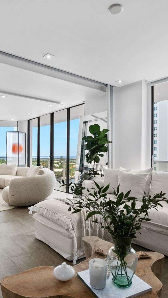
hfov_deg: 47.5
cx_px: 71
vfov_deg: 76.3
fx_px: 190
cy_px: 151
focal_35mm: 24
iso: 200
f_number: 8
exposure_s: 1/50
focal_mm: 10
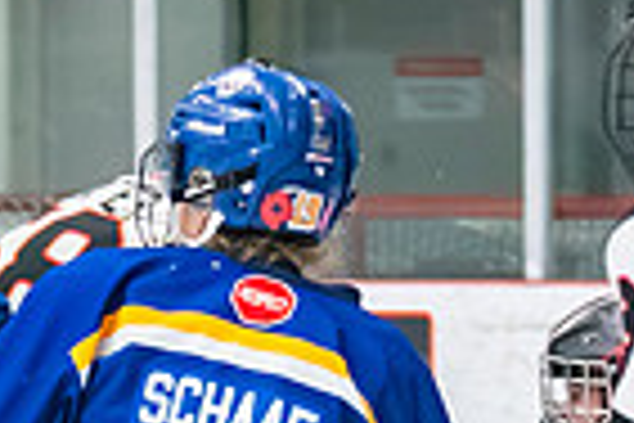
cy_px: 783
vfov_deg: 2.7
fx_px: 8787
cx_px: -106
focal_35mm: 499
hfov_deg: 4.1
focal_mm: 70
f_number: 2.8
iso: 2000
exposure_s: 1/640
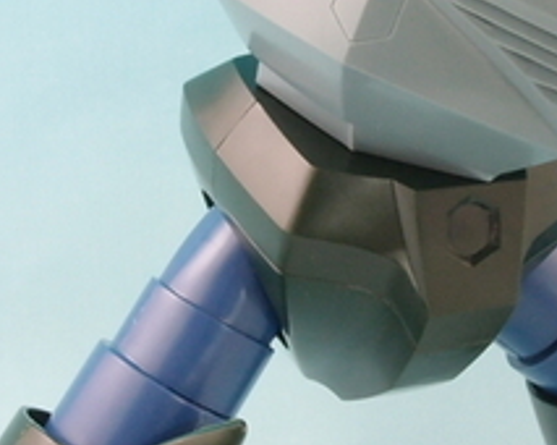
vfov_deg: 14.0
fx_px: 1812
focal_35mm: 110
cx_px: 361
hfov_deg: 17.4
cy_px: 202
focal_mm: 6.48
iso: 100
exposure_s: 1.3
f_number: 8
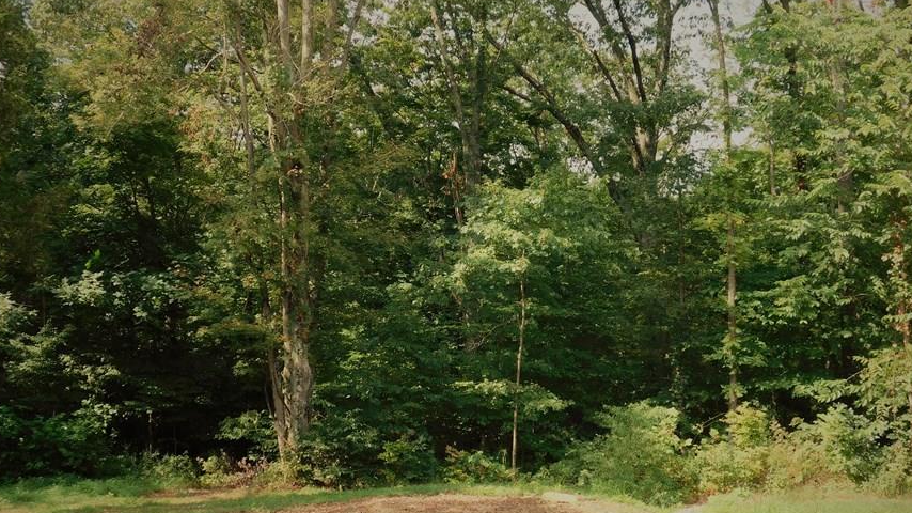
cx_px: 445
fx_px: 1136
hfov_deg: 43.7
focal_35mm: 47
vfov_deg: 25.4
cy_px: 281
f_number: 3.5
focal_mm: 6.3
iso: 125
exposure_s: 1/250
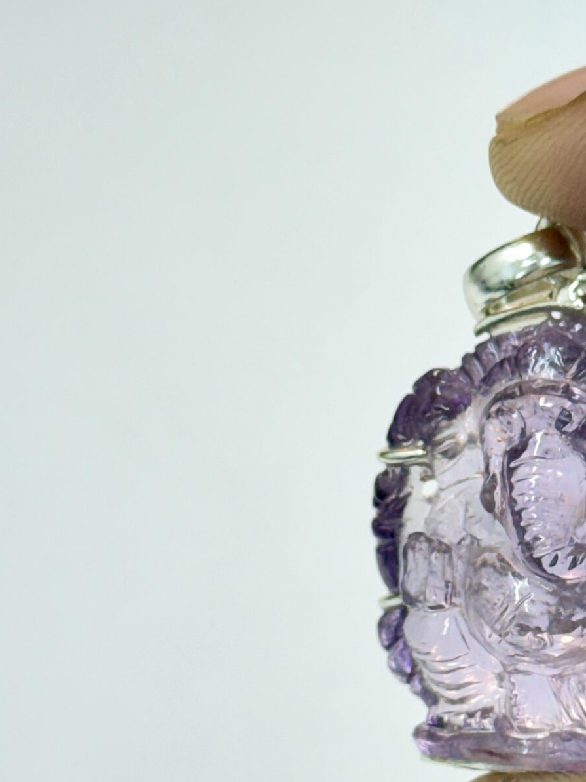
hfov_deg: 14.2
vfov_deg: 19.0
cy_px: 530
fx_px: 2324
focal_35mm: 103
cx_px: 563
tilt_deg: -46.7
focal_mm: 6.76
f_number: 1.78
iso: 64
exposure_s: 1/100
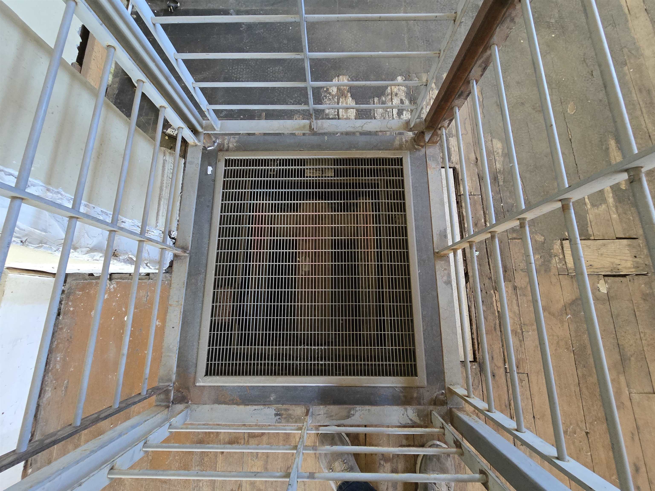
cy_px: 246
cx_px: 328
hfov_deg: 106.2
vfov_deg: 89.9
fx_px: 246
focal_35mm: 13
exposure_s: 1/60
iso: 640
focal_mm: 2.2
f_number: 2.2
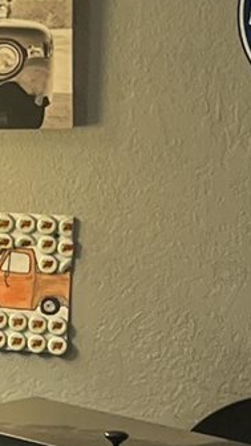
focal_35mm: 194
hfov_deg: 5.8
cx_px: -486
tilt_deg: -10.4
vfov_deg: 11.1
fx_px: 2295
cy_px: 243
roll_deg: -1.0
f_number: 1.6
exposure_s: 1/60
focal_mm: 5.1
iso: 80
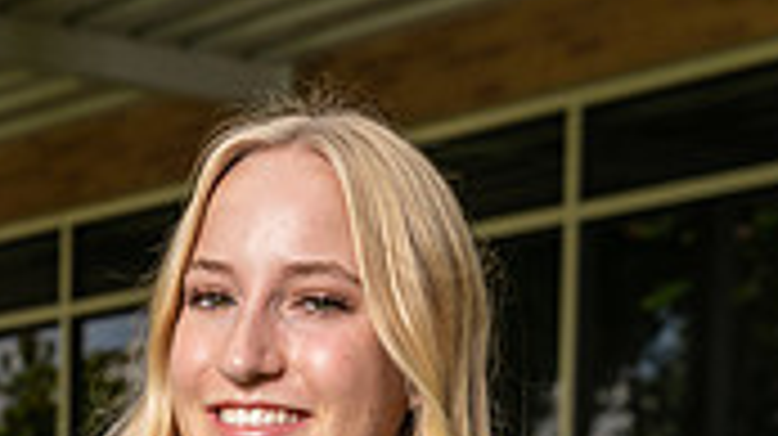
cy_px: 975
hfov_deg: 14.6
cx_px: 225
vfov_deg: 7.8
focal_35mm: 147
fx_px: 3030
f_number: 5.6
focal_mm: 54
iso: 200
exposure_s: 1/250
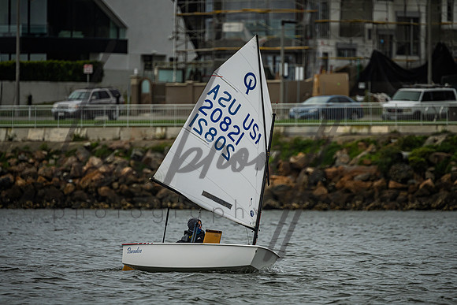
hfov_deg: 4.8
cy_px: 152
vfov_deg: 3.2
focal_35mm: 429
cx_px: 228
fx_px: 5447
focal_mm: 400
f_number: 5.6
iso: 320
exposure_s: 1/3200
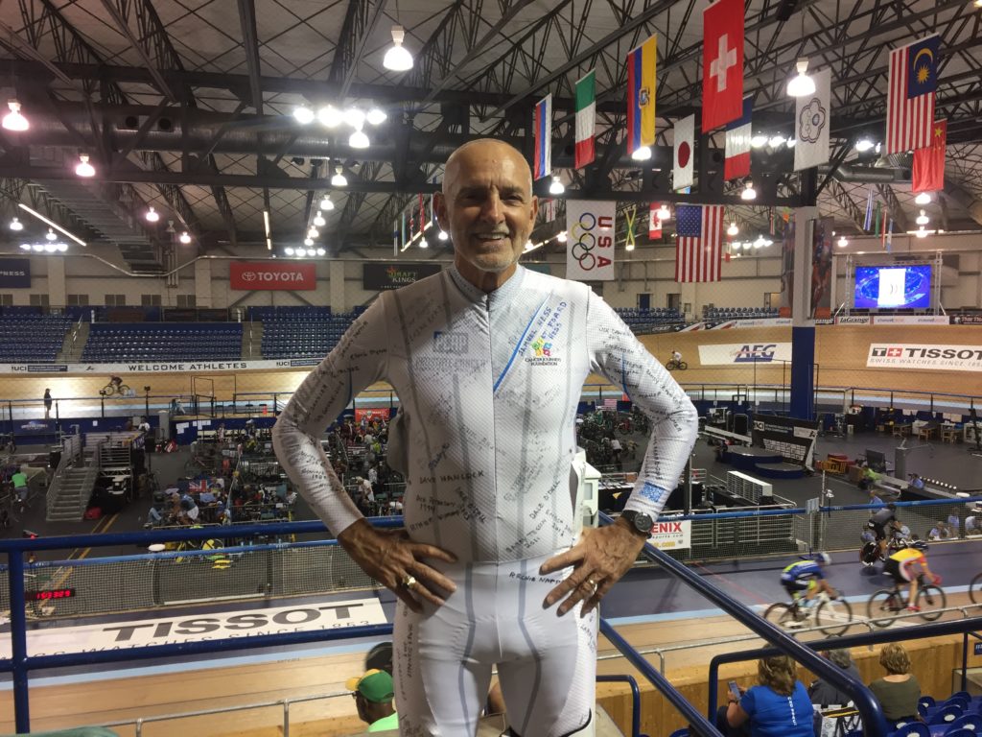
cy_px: 368
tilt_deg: -4.1
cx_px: 491
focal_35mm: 29
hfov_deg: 61.7
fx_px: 823
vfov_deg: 48.2
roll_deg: -0.2
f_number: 2.2
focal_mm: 4.15
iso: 32
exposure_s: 1/40
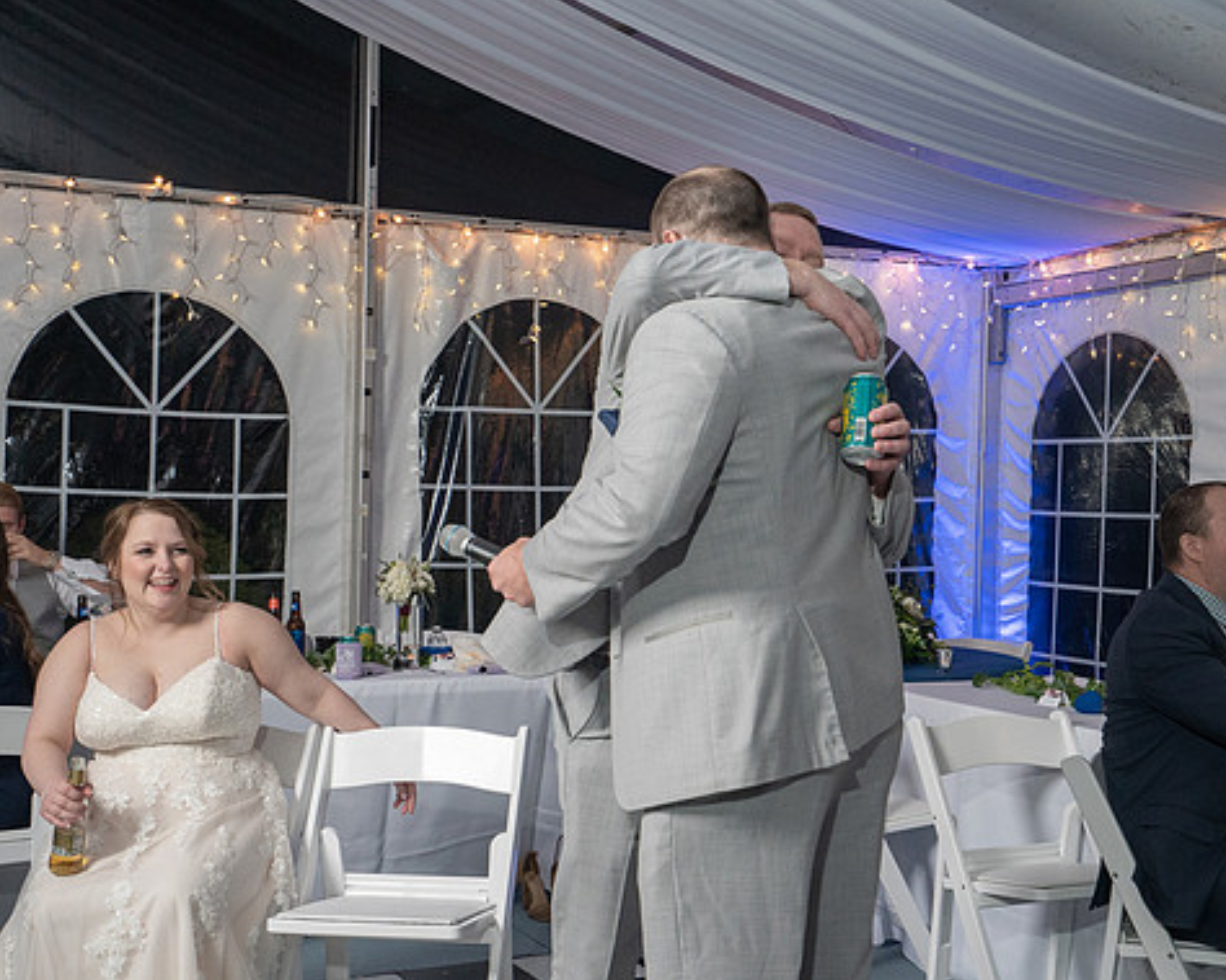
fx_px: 1741
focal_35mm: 48
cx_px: 665
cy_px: 526
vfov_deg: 31.4
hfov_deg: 38.8
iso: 2000
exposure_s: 1/250
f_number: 5.6
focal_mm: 35
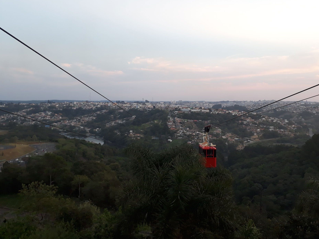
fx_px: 258
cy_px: 119
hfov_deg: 63.4
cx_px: 165
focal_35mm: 28
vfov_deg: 49.8
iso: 40
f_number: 1.9
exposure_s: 1/120
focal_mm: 3.6
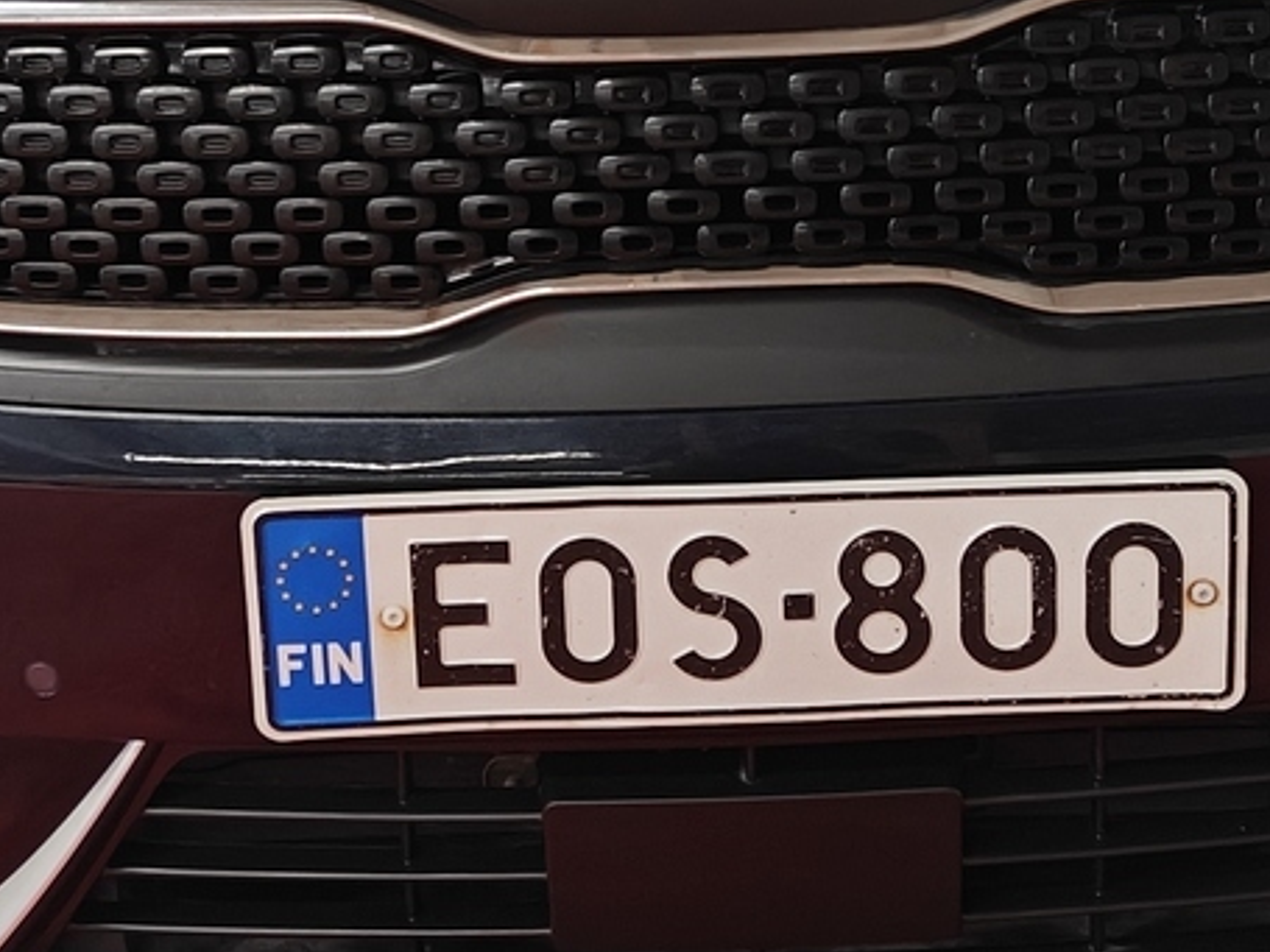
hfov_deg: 20.6
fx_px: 3484
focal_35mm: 95
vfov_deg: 15.1
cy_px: -123
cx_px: 751
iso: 80
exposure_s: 1/50
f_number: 1.8
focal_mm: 5.59
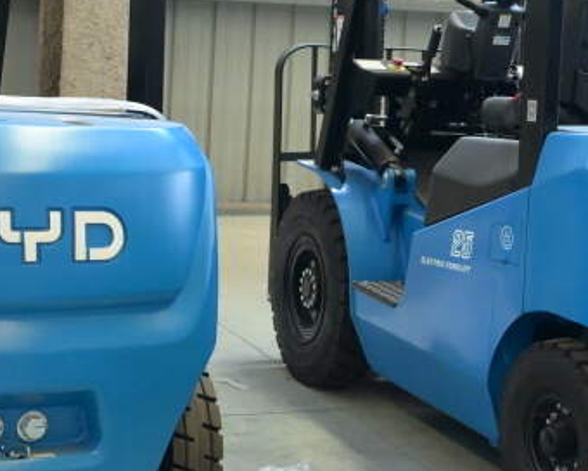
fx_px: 1845
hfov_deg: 17.9
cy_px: 106
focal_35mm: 106
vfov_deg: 14.5
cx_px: 500
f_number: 4
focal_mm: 24
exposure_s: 1/320
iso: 3200
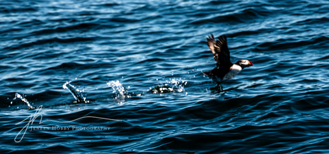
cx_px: 164
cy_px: 90
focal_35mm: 522
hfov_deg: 4.3
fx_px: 4387
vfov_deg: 2.0
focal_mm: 400
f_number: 16
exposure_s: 1/800
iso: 1250
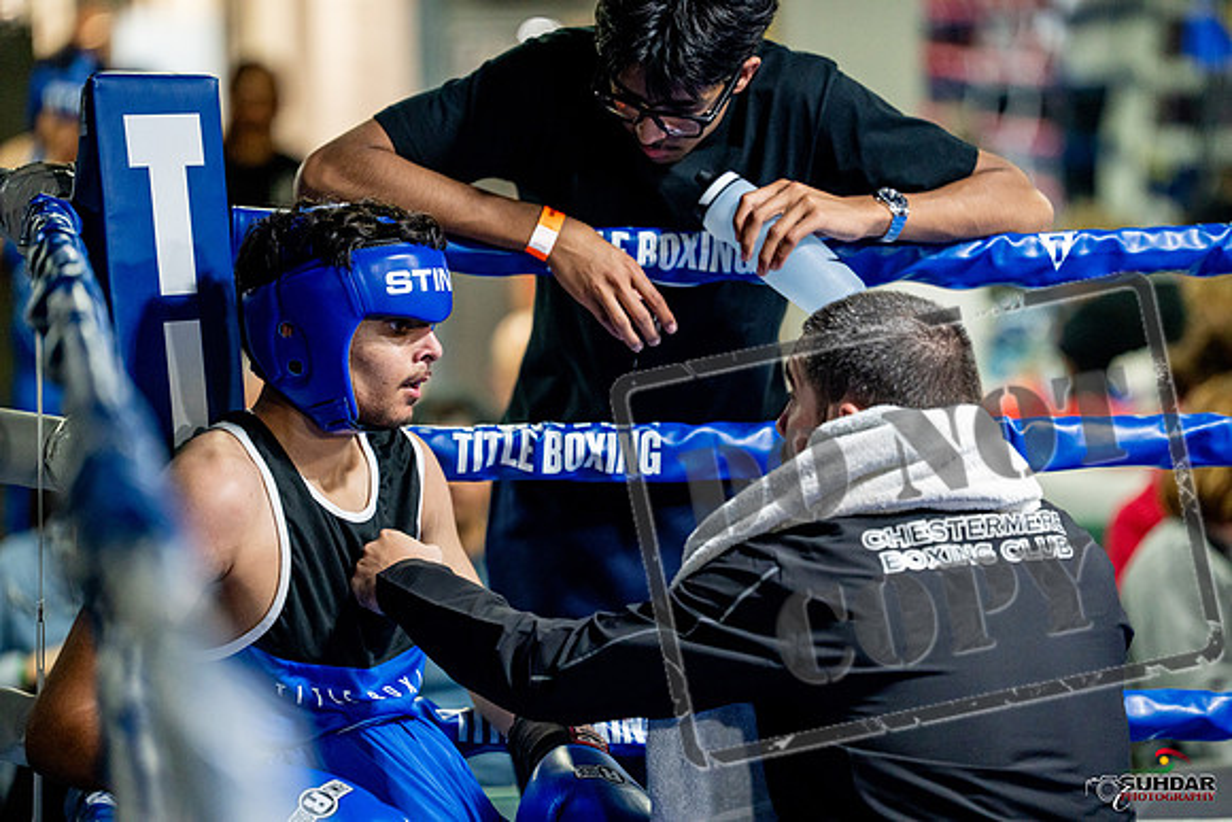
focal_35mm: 150
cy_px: 411
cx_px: 616
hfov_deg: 13.7
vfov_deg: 9.2
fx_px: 5134
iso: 4000
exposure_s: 1/800
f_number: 2
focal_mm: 150
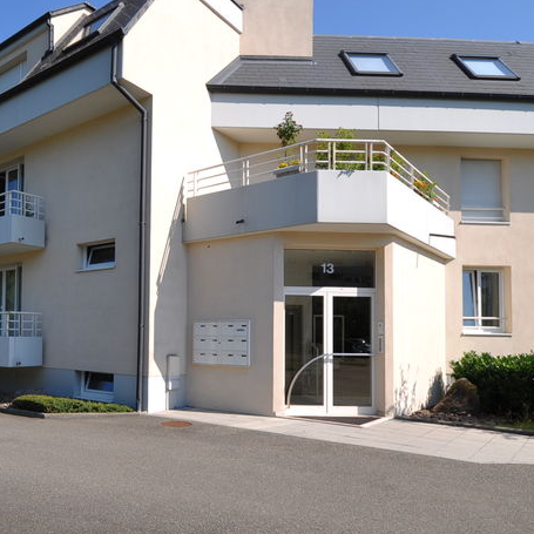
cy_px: 310
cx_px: 94
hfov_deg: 52.9
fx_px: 489
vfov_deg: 57.0
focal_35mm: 28
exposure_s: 1/250
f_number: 8
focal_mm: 10
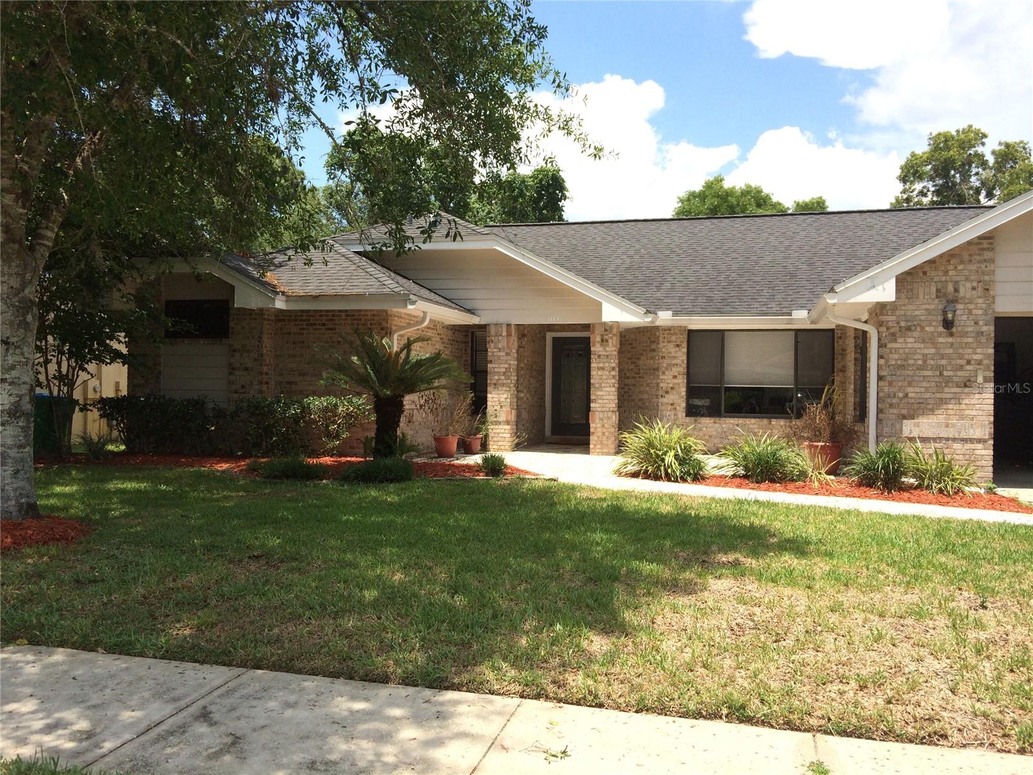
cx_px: 516
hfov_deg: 60.0
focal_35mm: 30
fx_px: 895
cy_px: 388
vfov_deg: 46.8
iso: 40
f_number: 2.2
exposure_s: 1/1866
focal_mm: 4.12
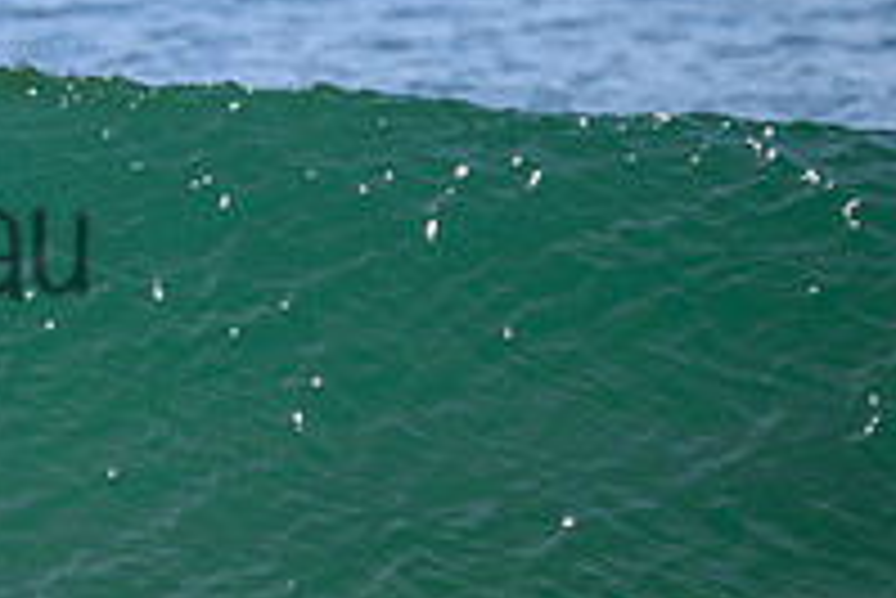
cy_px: 191
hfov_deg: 0.9
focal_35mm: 2330
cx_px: -387
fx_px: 58031
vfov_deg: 0.6
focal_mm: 800
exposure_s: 1/2000
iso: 1600
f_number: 11
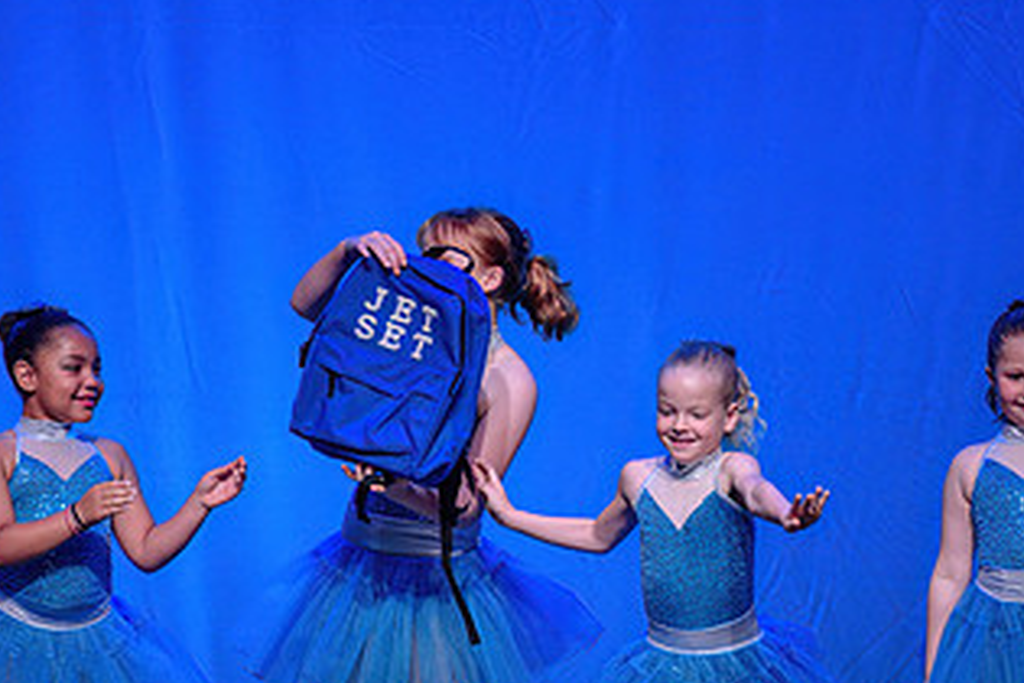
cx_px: 296
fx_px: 10467
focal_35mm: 368
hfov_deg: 5.6
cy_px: 581
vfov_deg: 3.7
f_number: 3.2
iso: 1600
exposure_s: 1/400
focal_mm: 200
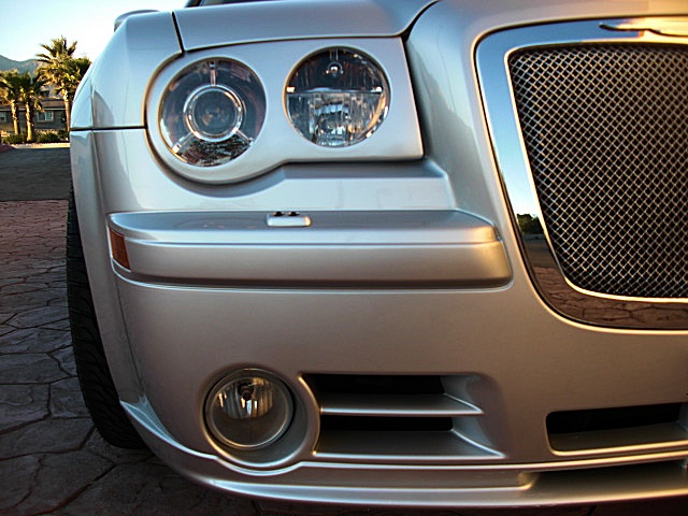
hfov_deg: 51.4
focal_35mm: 36
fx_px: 716
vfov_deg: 39.7
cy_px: 258
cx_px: 344
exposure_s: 1/100
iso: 50
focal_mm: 6.3
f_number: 2.8
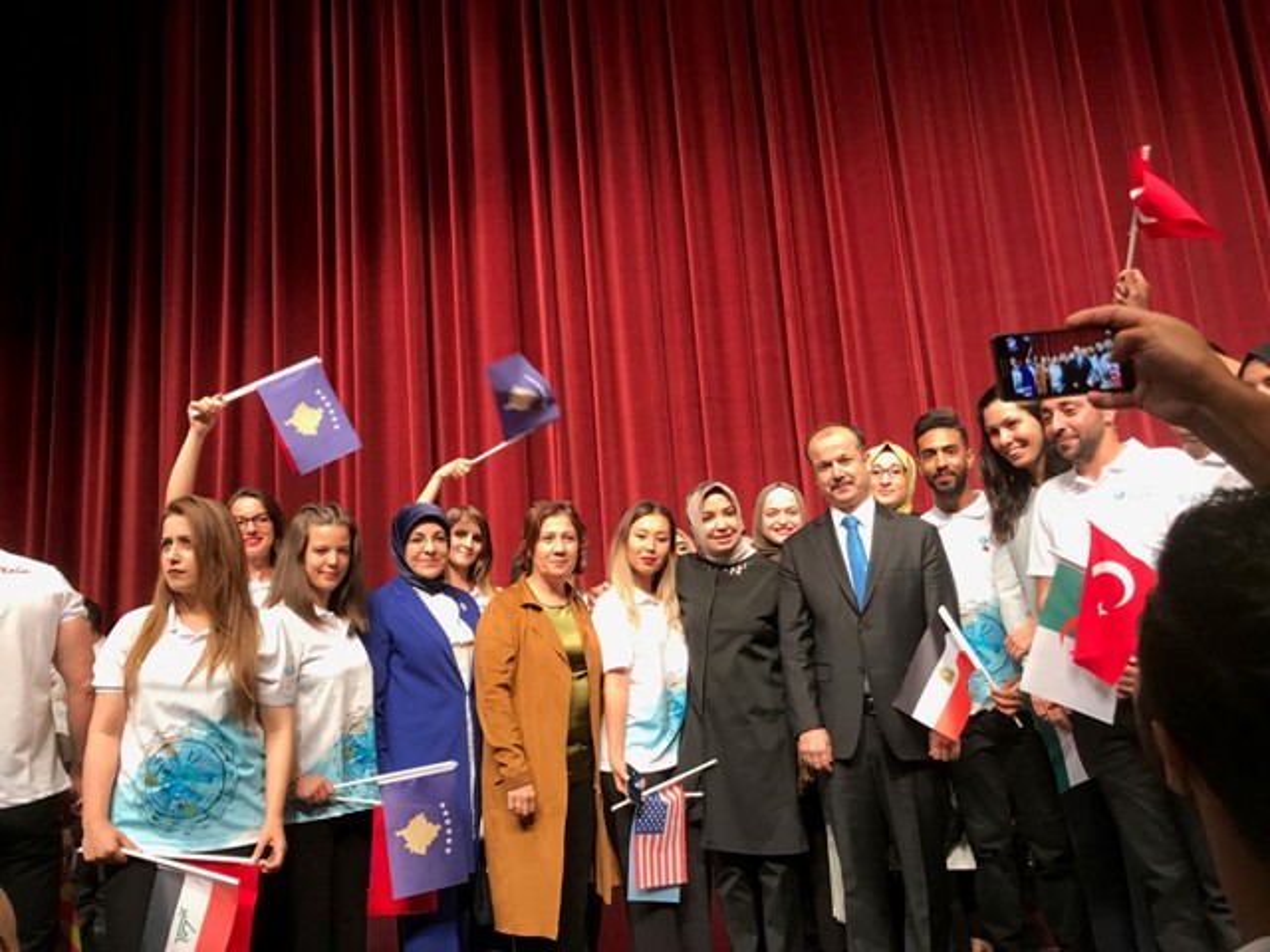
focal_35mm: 28
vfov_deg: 49.7
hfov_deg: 63.4
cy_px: 476
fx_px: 1027
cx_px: 635
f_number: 1.8
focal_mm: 3.99
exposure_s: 1/33
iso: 32
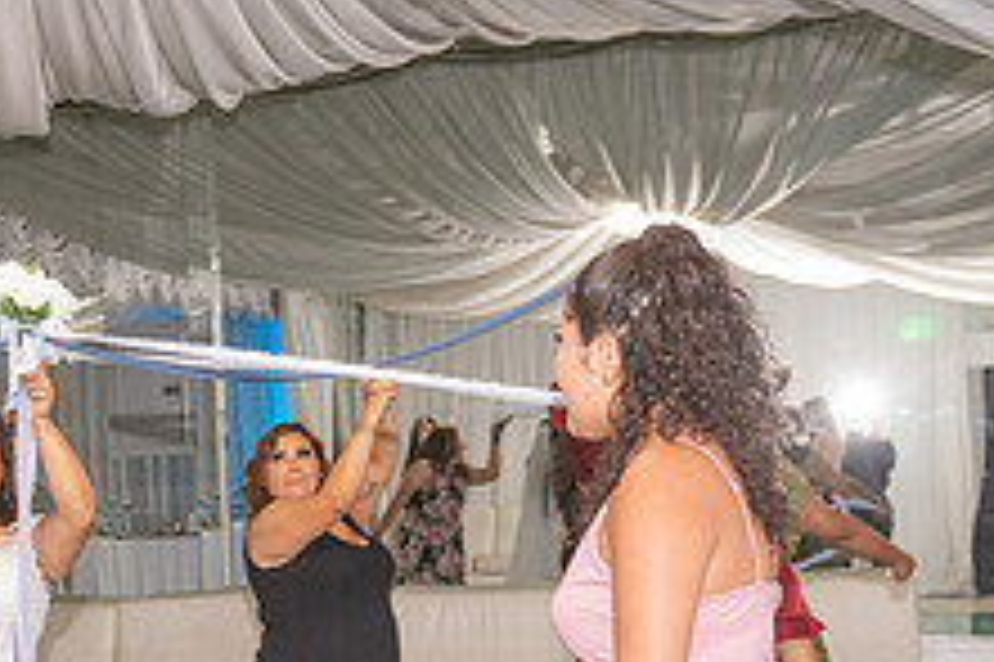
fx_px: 1959
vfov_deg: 18.6
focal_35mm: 71
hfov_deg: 27.7
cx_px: 142
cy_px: 690
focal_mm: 24
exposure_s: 1/160
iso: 1000
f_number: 3.2
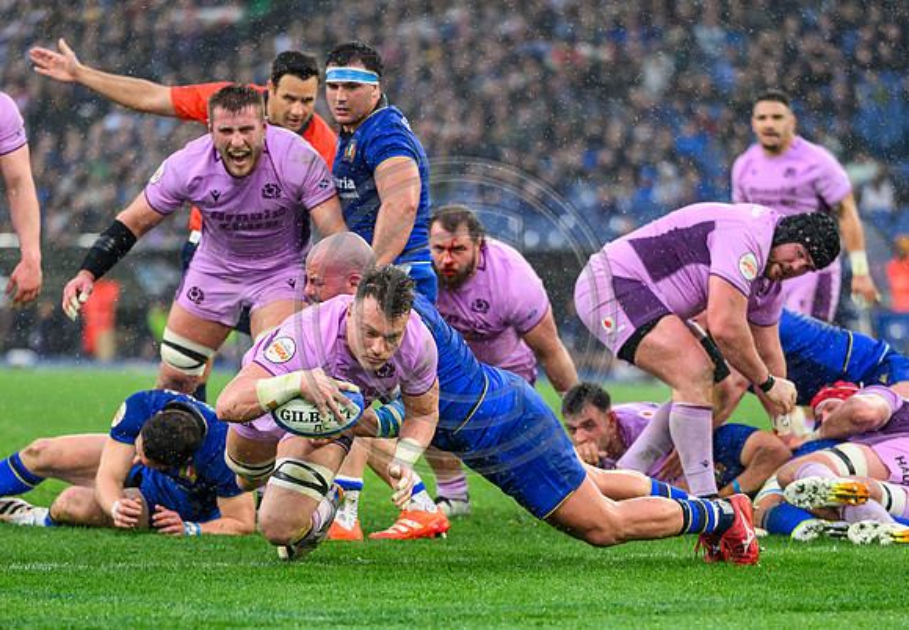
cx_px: 480
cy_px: 476
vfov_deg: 4.4
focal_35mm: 318
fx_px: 8128
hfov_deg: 6.4
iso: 2000
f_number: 3.2
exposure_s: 1/1250
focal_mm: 200
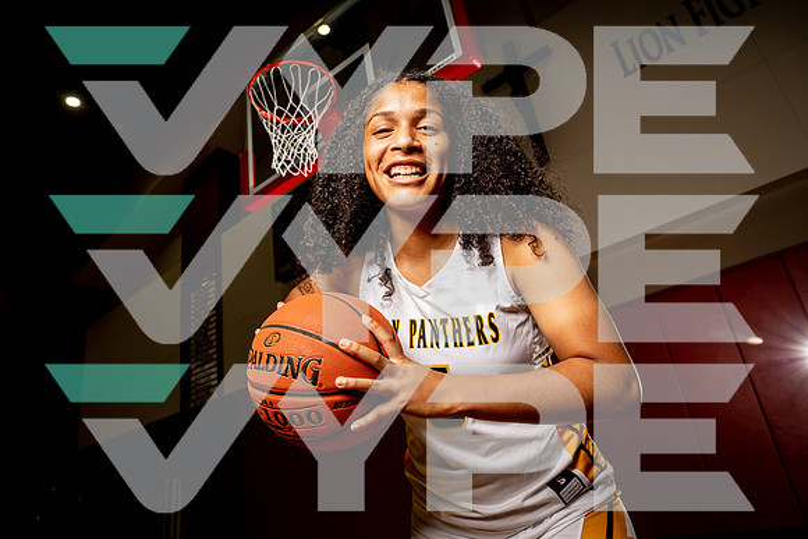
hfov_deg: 73.7
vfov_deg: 53.2
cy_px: 270
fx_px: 539
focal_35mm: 24
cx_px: 404
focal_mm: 24
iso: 100
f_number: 7.1
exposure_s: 1/250
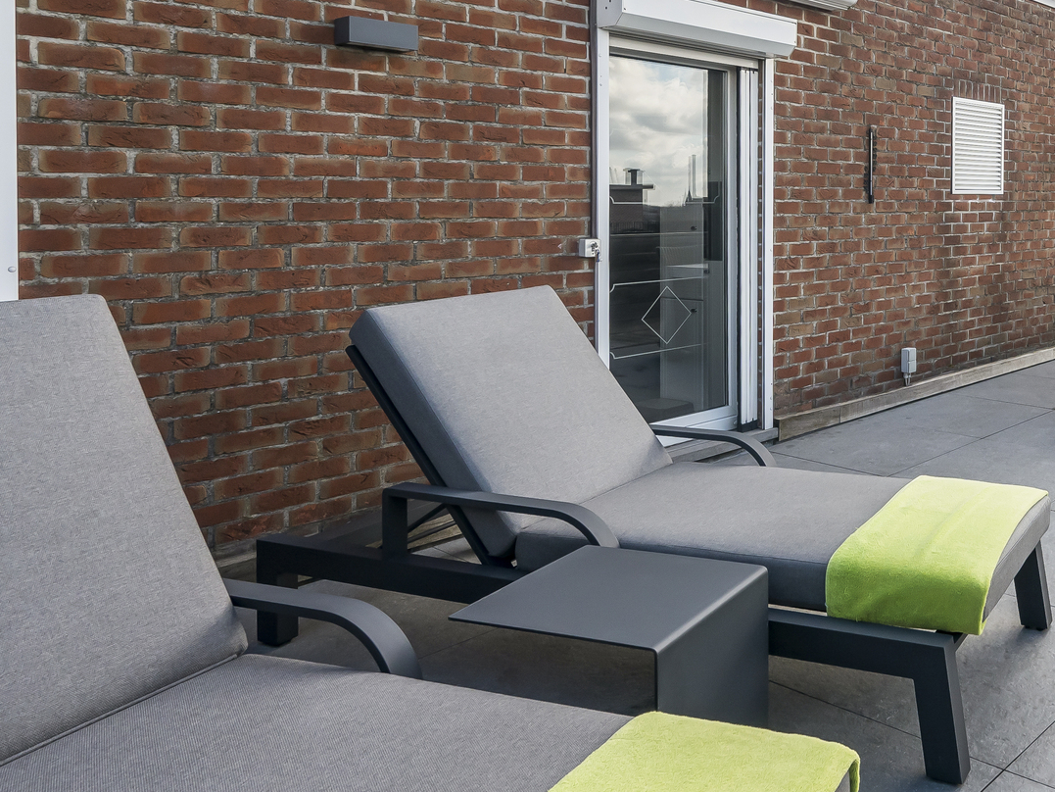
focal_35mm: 30
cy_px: 242
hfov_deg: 52.3
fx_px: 914
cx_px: 962
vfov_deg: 45.8
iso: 250
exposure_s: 1/500
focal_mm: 14
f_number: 8
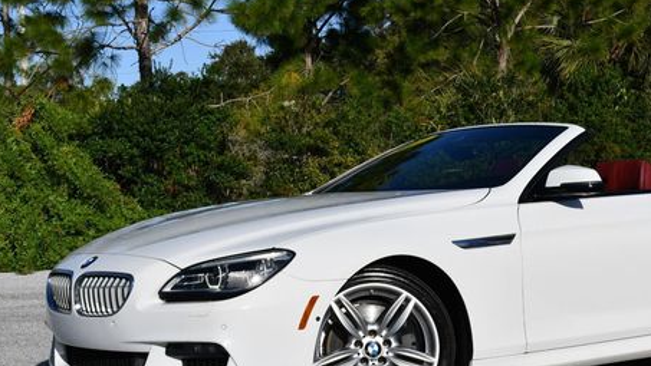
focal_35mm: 77
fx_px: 1329
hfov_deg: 27.3
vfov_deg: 15.7
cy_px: 195
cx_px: 453
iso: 100
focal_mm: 26
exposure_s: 1/320
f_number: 9
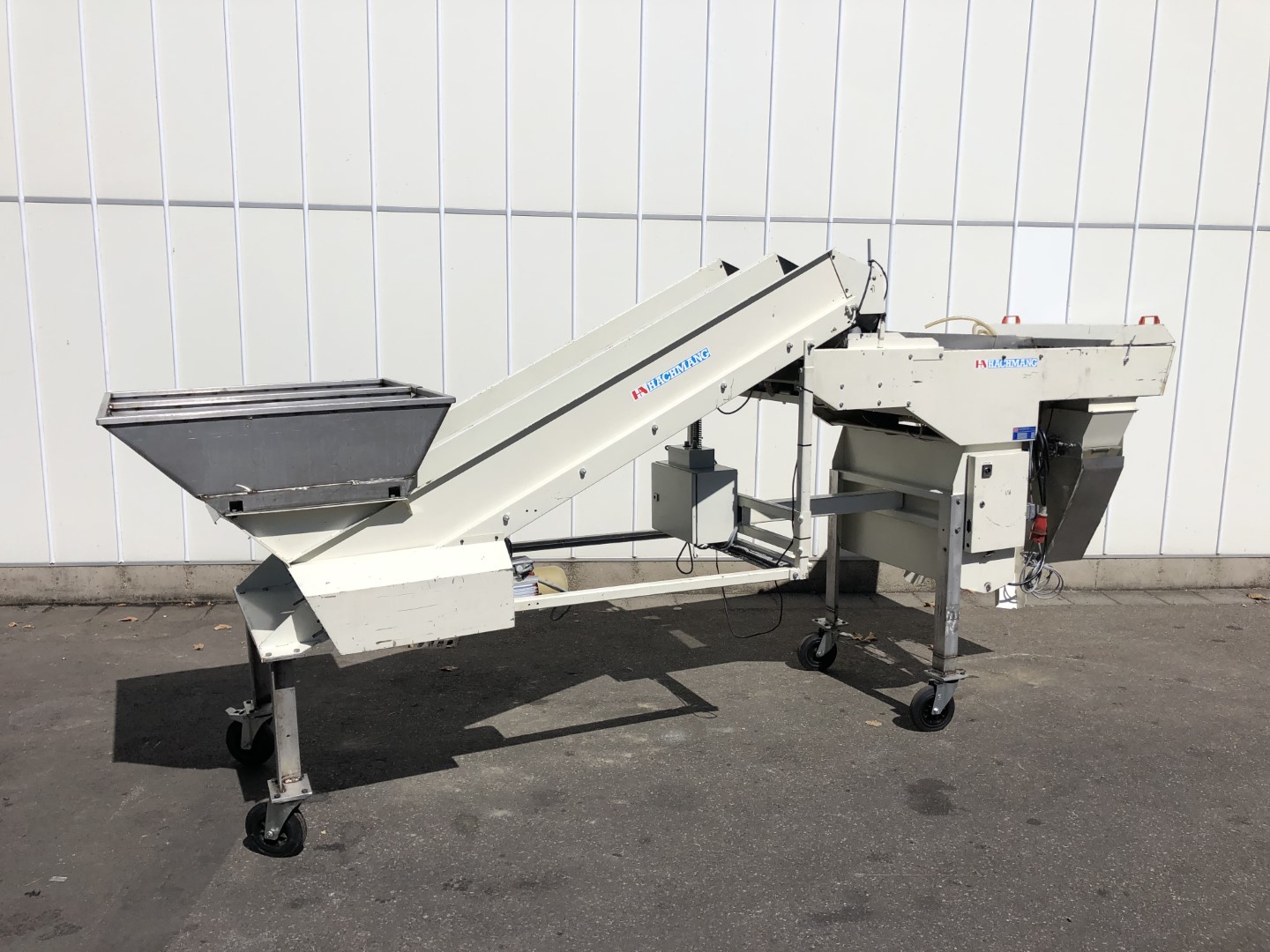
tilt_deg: -9.1
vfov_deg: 49.7
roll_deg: -0.4
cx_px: 635
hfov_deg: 63.4
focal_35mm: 28
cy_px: 476
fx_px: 1027
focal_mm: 4
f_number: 1.8
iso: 25
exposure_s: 1/6024
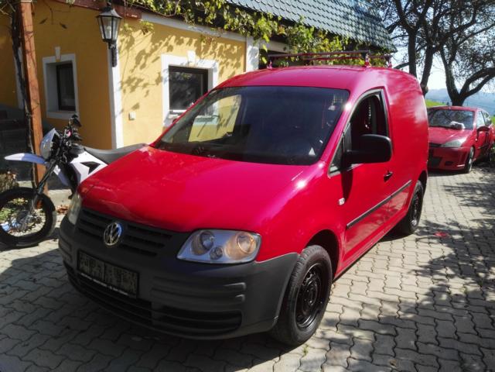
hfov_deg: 63.4
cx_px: 248
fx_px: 400
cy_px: 186
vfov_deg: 49.7
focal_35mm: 28
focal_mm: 2.96
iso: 64
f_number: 2
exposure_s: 1/1490
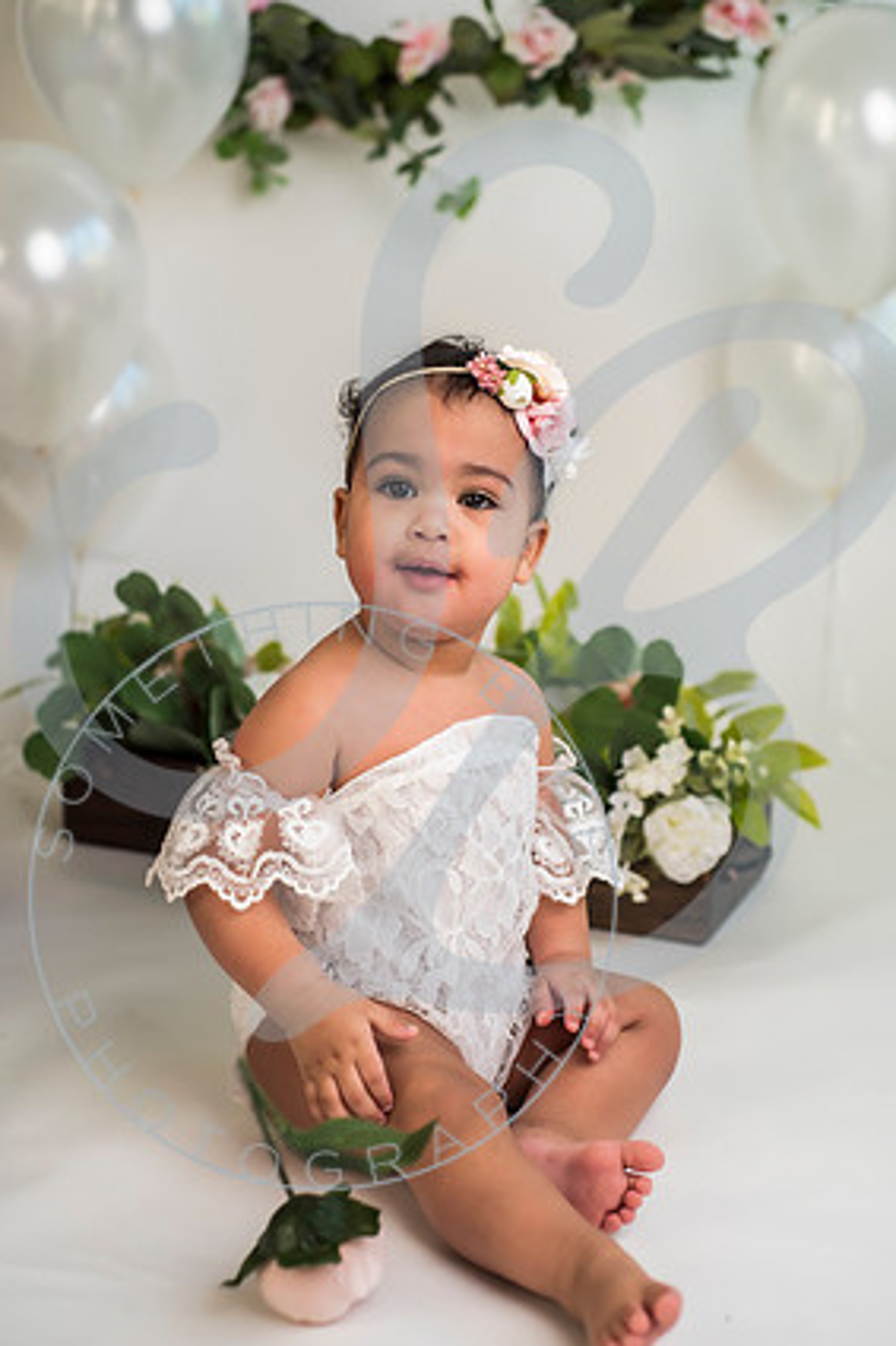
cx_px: 465
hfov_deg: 25.5
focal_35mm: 53
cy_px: 656
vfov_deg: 37.5
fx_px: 1980
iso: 100
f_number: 2.8
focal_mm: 50
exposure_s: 1/200
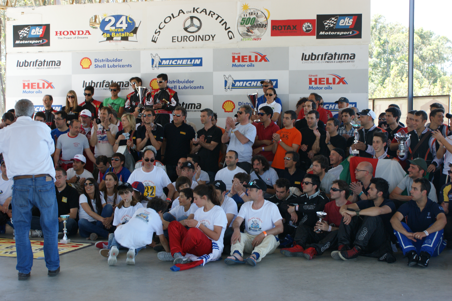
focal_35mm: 52
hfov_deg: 37.9
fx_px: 659
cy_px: 150
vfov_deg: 25.7
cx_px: 226
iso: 200
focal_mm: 35
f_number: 5.6
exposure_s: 1/60
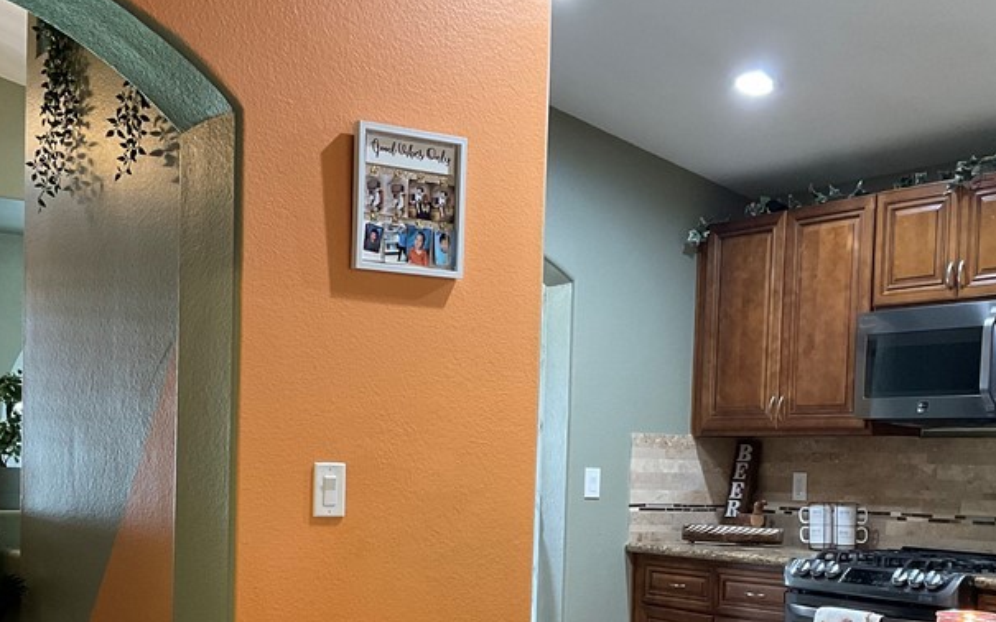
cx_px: 507
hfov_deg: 38.9
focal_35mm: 52
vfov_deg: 24.4
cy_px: 517
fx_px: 1411
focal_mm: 3
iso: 200
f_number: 1.8
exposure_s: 1/40
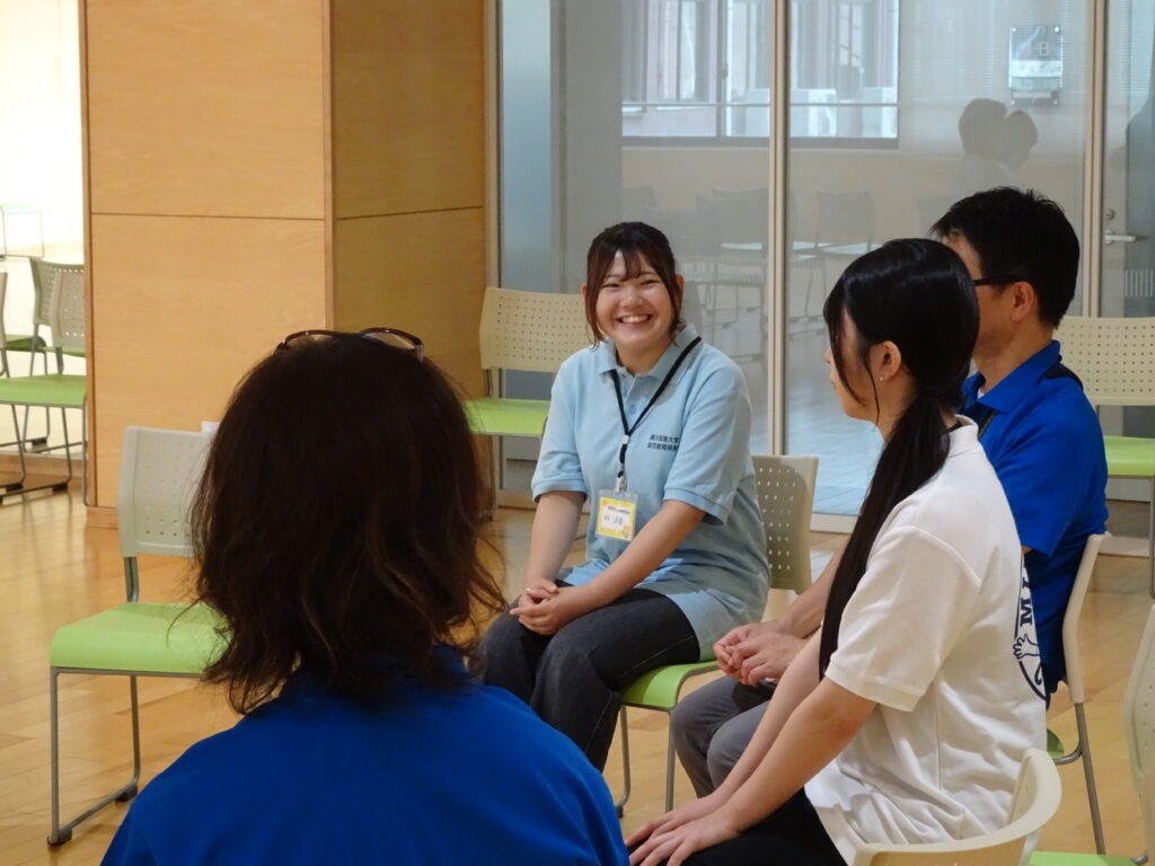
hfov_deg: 23.6
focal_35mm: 83
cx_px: 578
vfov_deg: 17.8
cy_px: 433
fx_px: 2769
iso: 800
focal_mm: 14.12
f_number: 5
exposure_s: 1/60
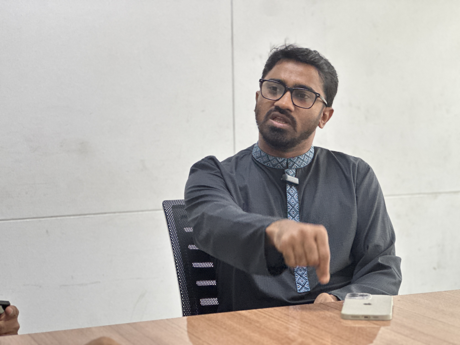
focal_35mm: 77
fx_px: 1023
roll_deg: +0.6
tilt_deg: -3.2
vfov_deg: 19.1
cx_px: 230
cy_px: 172
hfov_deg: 25.3
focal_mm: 9
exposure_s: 1/33
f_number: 2.8
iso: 160
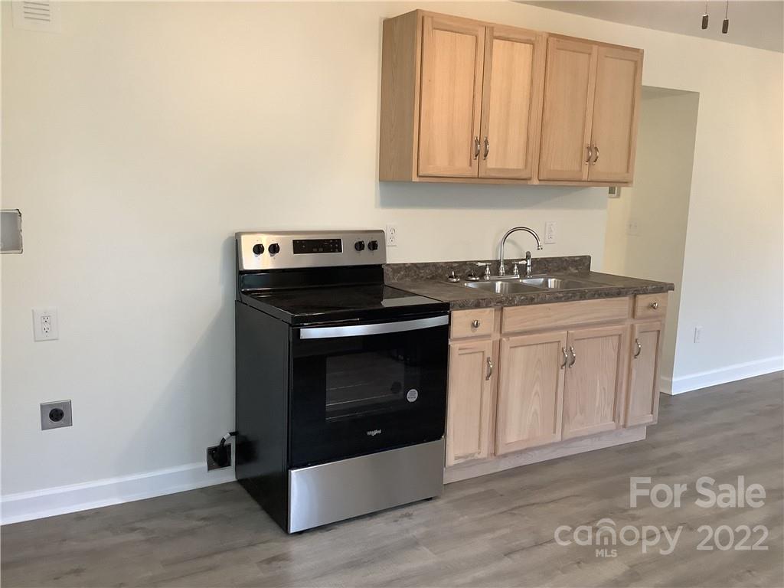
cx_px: 392
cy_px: 294
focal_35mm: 31
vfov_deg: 45.4
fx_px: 702
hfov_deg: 58.4
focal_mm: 3.3
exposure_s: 1/50
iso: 250
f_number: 2.4
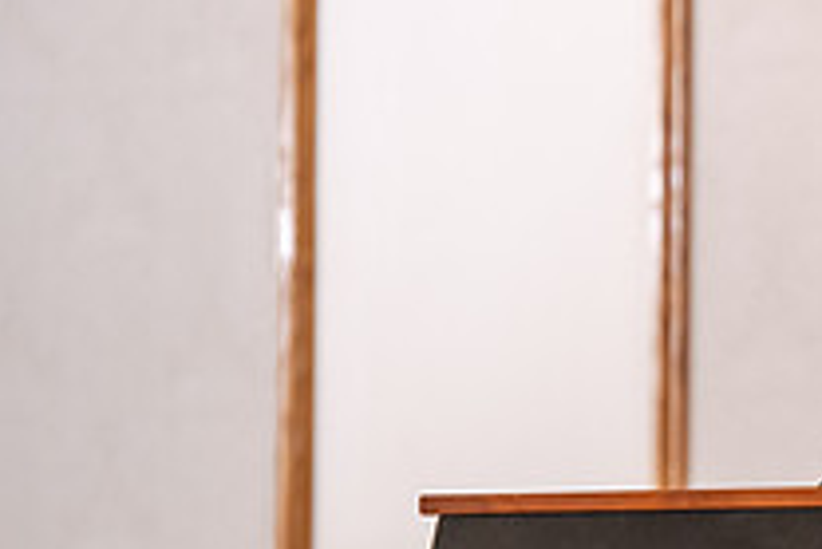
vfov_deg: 3.2
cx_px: 1107
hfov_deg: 4.7
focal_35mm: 433
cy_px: 436
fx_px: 9893
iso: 1600
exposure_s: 1/200
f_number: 3.5
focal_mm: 155
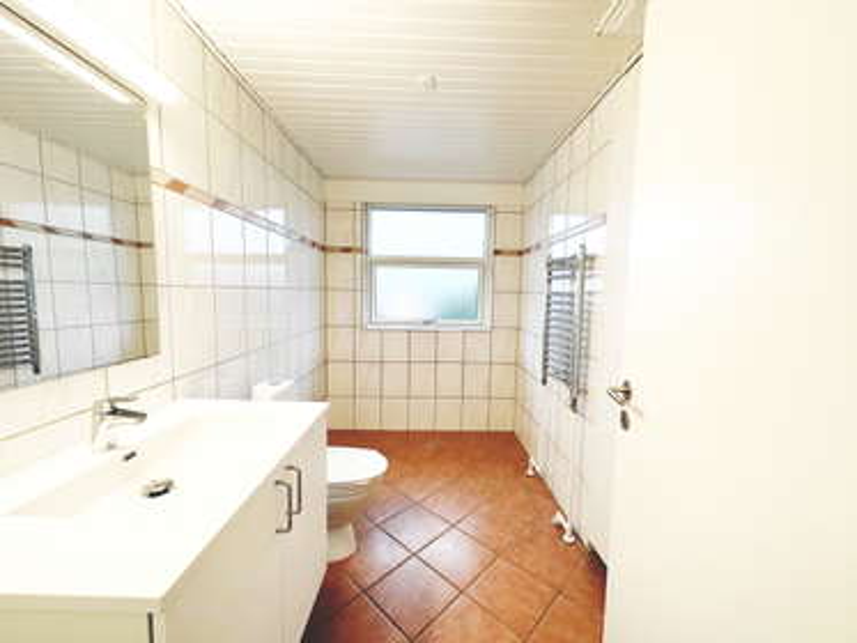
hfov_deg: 102.0
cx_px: 428
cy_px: 322
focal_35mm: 14
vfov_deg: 85.7
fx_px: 347
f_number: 2.2
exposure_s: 1/100
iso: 125
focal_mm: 2.22
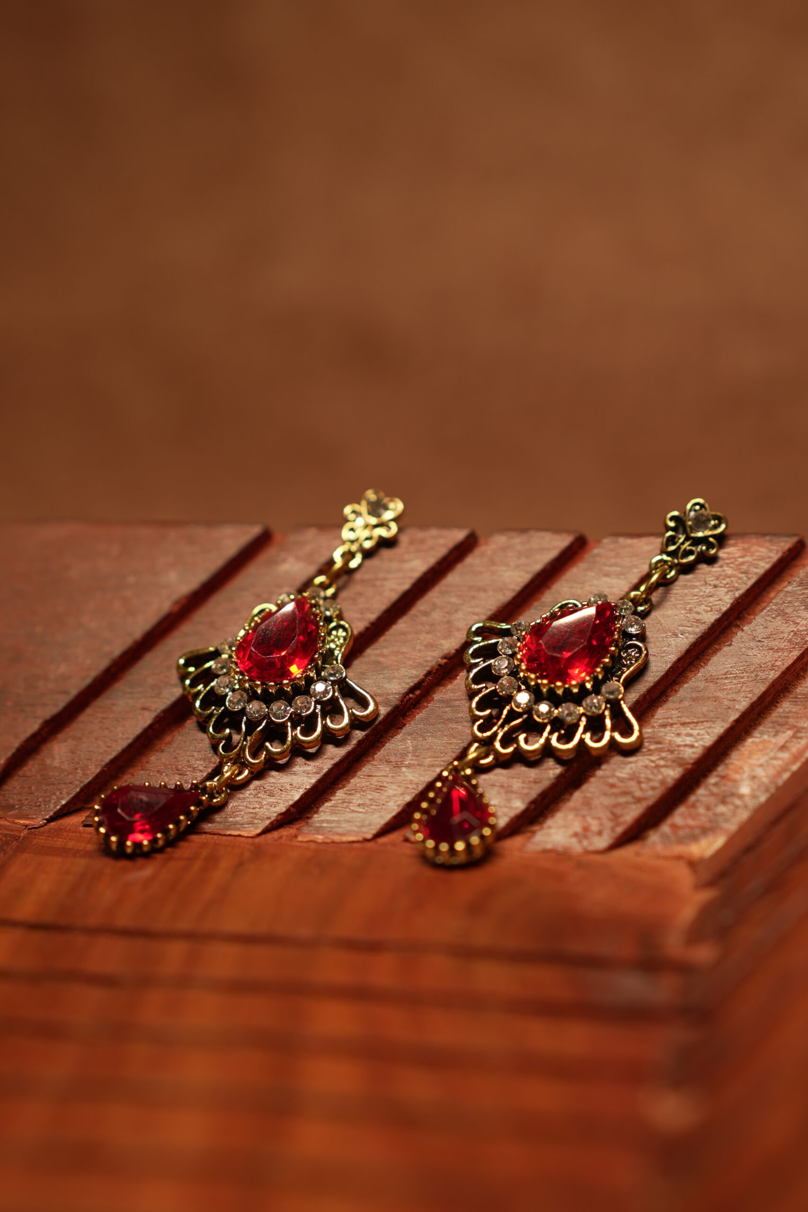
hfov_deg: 26.0
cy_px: 606
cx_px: 404
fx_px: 1750
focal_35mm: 52
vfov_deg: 38.2
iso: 160
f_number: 2.5
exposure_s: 1/125
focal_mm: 35
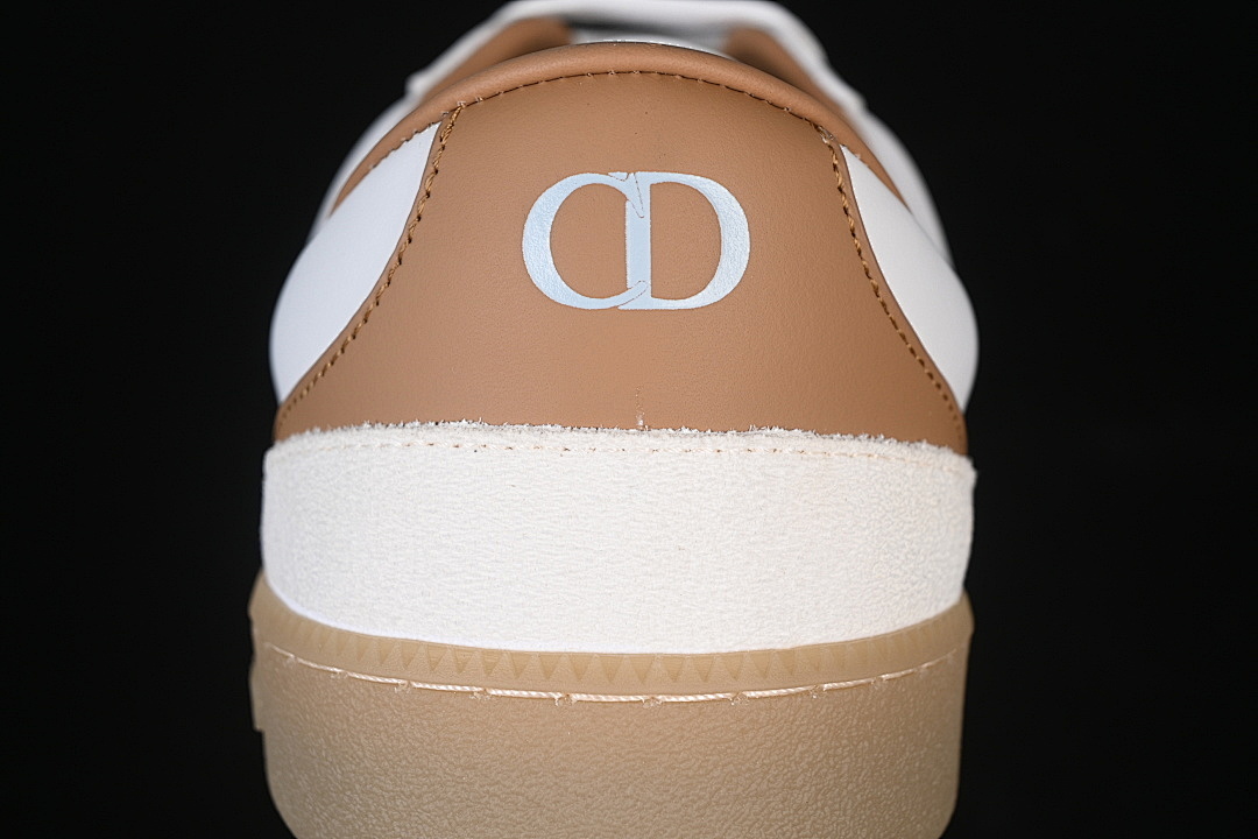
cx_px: 629
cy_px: 420
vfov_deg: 18.2
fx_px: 2621
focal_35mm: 75
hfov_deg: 27.0
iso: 160
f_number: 7.1
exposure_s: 1/100
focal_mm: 50
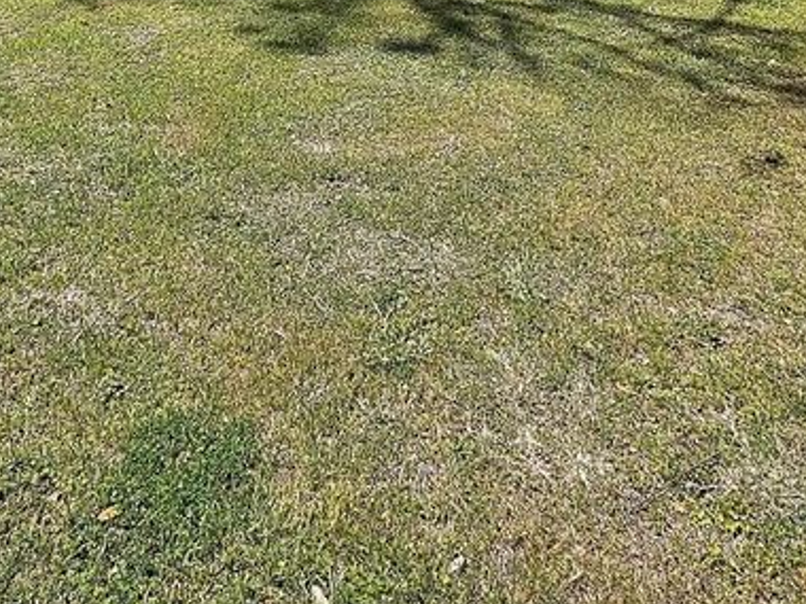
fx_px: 815
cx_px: 352
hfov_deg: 52.5
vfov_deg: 32.8
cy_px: -136
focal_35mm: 35
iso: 50
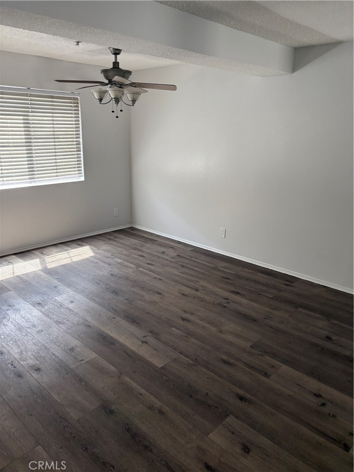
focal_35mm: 26
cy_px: 236
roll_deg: -0.6
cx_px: 177
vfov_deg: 67.3
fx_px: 355
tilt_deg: -15.3
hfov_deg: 53.1
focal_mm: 5.96
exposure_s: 1/120
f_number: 1.6
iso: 200
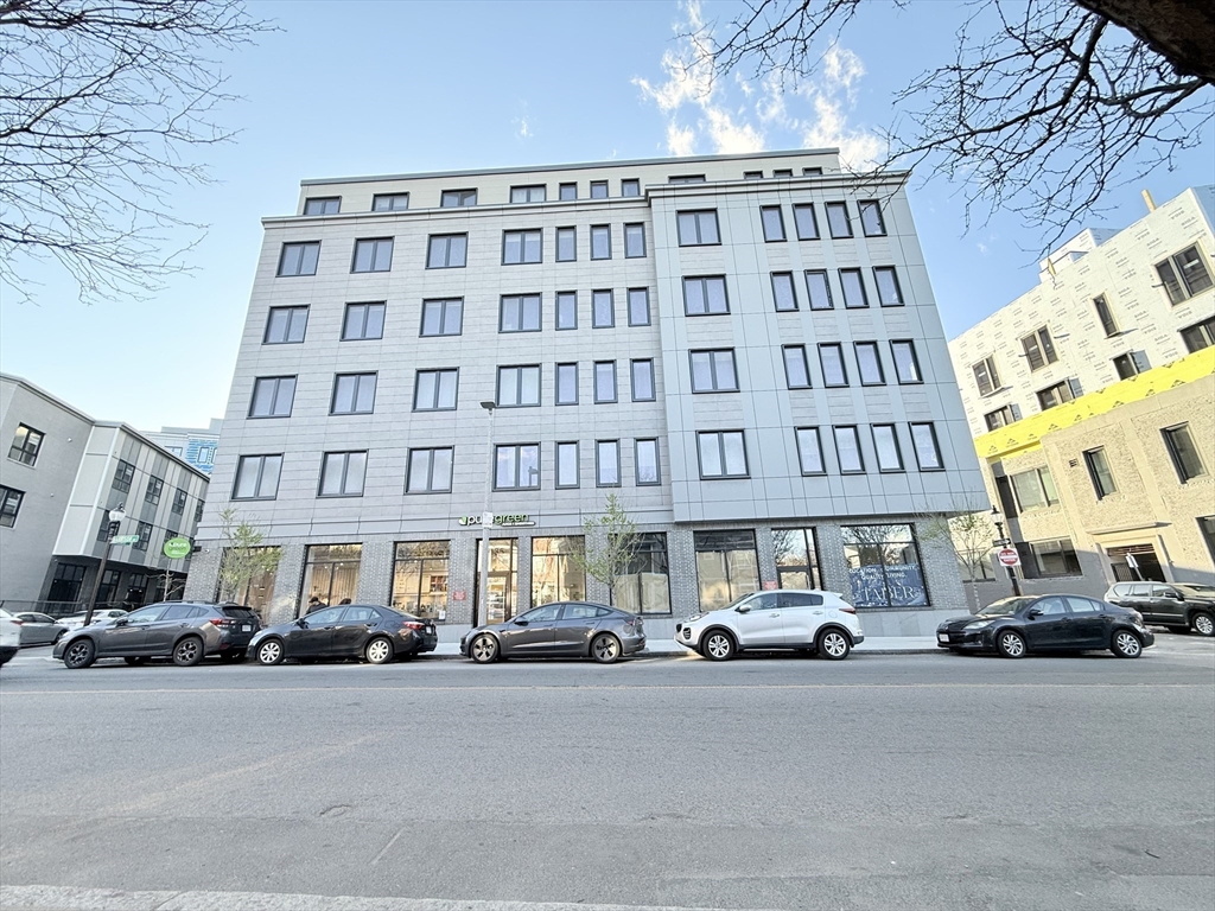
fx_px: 491
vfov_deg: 85.7
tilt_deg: +18.6
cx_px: 608
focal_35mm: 14
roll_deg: +2.3
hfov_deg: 102.1
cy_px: 456
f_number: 2.2
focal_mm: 2.22
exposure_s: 1/158
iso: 50
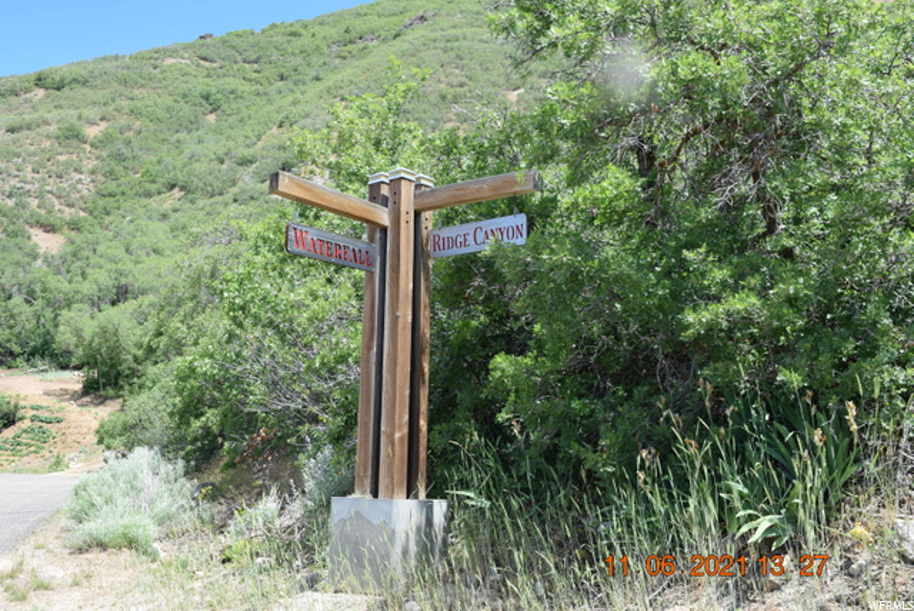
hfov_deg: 49.5
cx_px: 457
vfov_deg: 34.3
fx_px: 991
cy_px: 306
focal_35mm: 39
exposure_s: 1/250
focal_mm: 26
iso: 250
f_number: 8
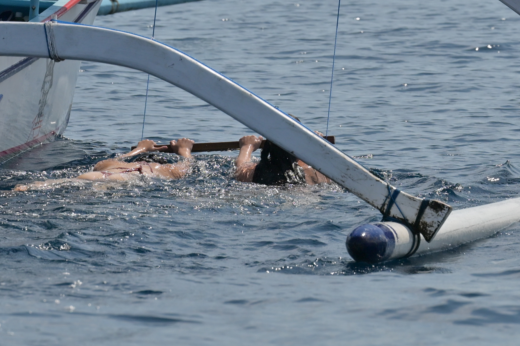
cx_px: 208
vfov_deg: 2.6
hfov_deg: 3.9
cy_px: 8
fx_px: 7684
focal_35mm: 532
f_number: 8
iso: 200
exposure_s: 1/2500
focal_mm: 200
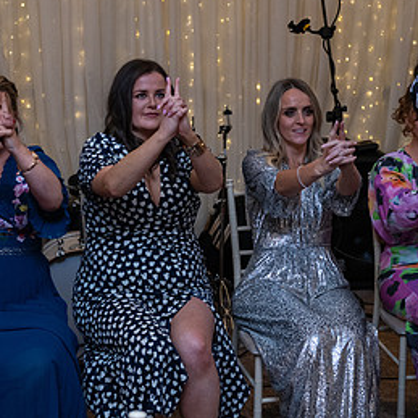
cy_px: 159
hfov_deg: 22.6
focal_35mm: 76
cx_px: 300
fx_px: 1038
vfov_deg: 22.7
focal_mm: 40
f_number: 3.5
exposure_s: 1/160
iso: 1000
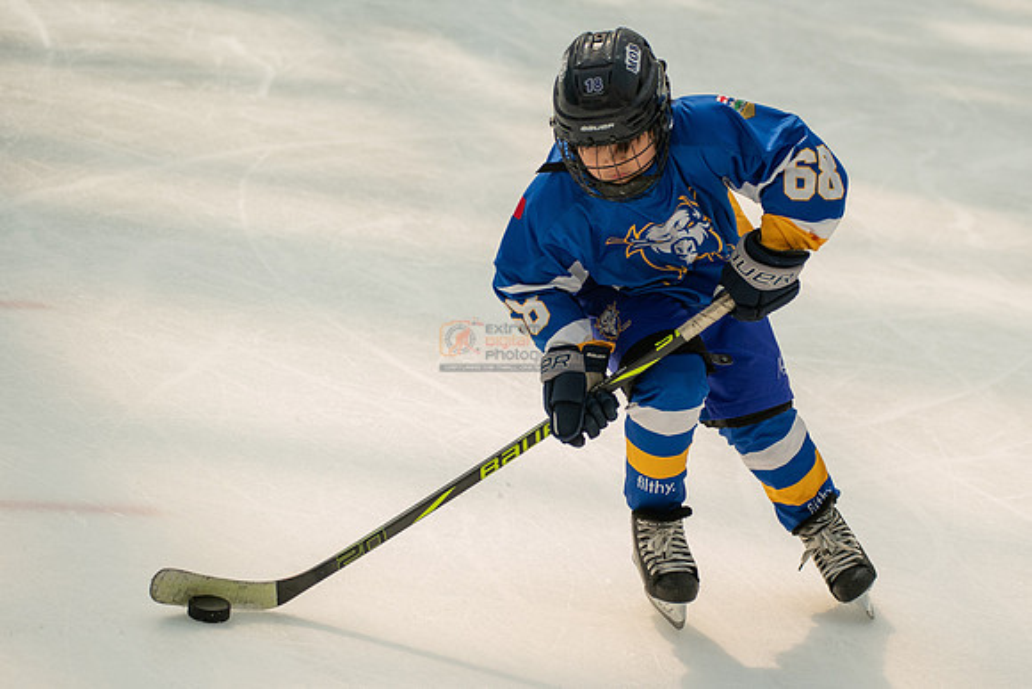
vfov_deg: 8.8
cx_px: 674
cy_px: 344
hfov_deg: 13.1
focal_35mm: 157
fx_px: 4496
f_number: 3.5
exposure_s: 1/2000
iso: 1600
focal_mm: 120
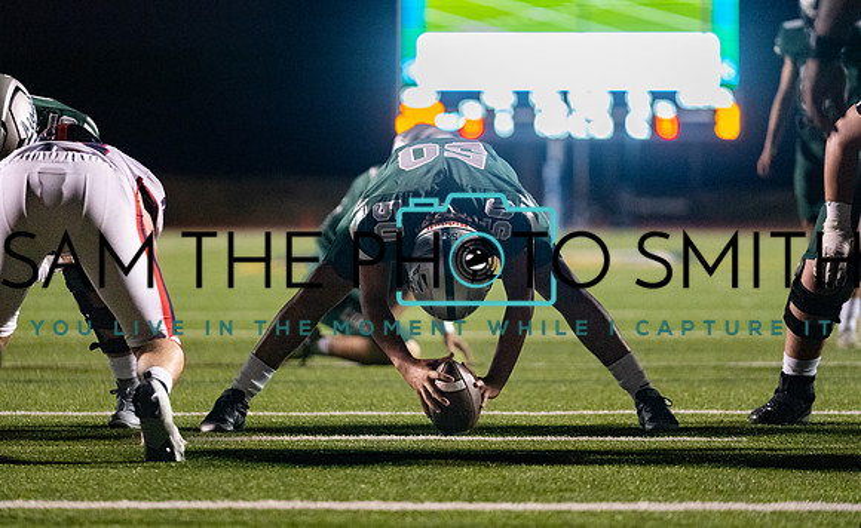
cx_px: 435
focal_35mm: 194
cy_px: 238
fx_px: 4539
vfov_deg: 6.7
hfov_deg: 10.8
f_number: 2.8
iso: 8000
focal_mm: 182
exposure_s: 1/1250
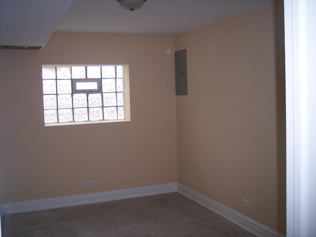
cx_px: 158
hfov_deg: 47.9
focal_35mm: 39
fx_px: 356
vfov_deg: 36.8
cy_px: 118
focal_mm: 8
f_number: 2.8
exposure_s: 1/60
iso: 100
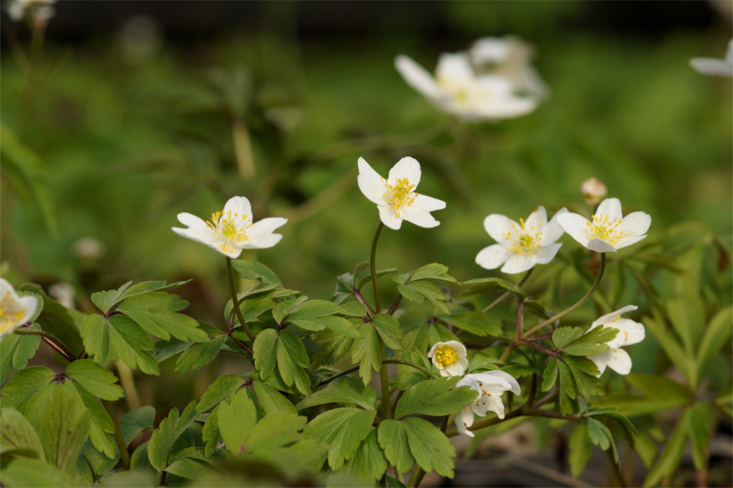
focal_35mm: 150
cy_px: 244
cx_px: 366
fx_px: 3054
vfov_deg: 9.1
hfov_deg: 13.7
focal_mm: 100
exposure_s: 1/320
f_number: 5.6
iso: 100
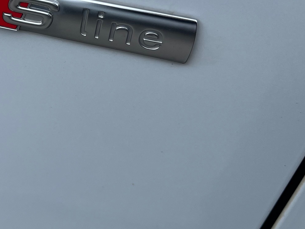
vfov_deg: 26.9
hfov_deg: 34.1
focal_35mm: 53
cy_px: 40
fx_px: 467
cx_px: 27
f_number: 1.6
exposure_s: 1/1923
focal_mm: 5.1
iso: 50
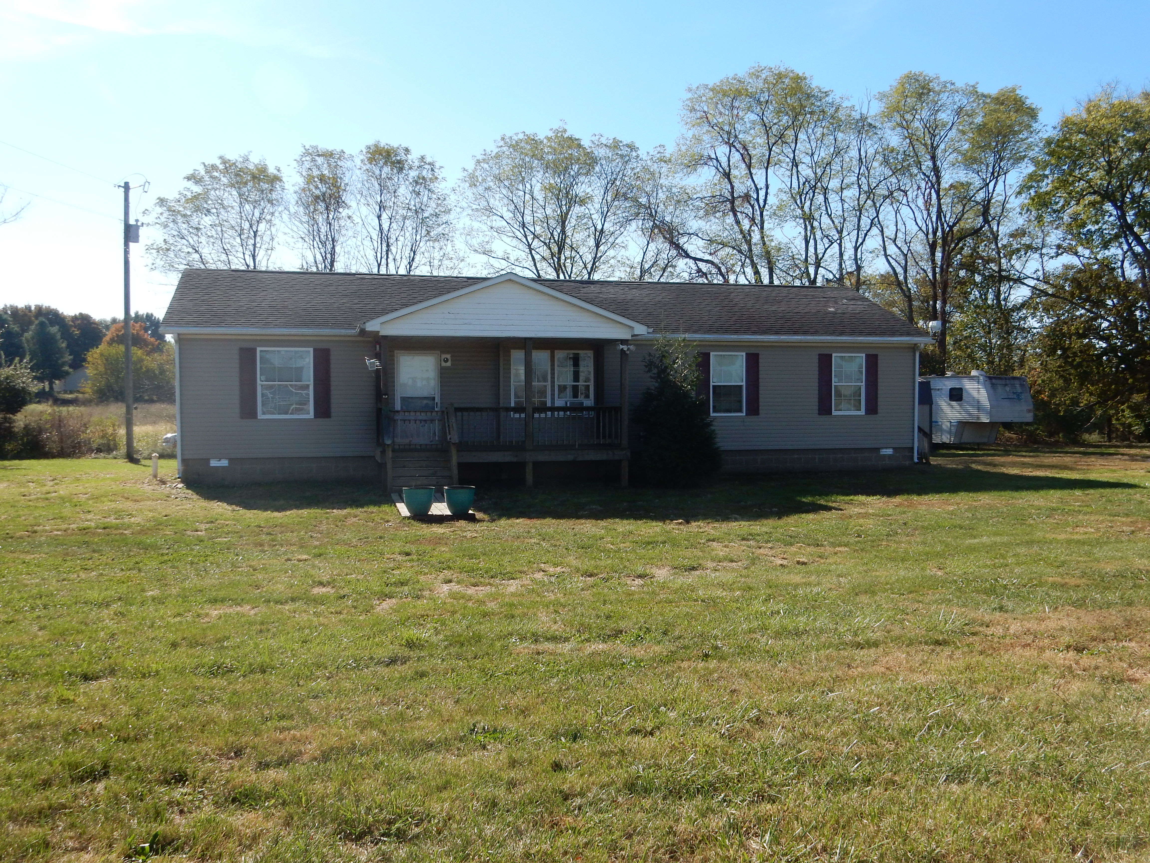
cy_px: 432
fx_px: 997
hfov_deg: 60.0
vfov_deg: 46.8
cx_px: 575
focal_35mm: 30
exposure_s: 1/800
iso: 125
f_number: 4
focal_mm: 5.4
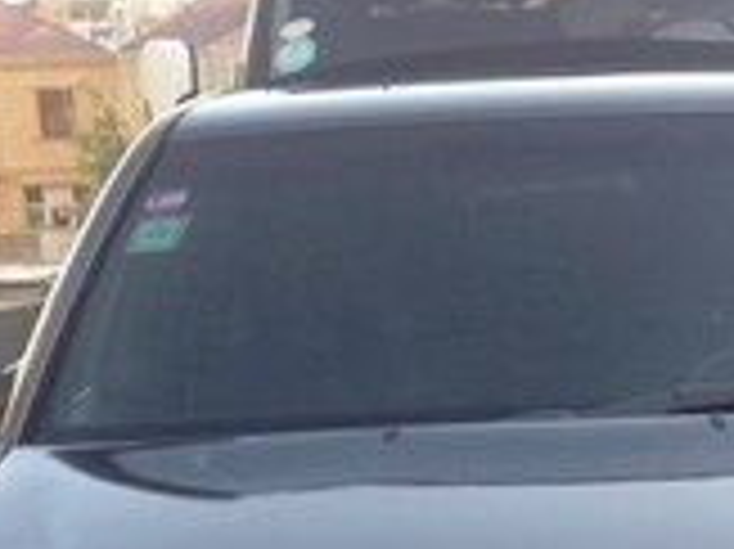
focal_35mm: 134
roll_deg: +3.8
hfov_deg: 14.6
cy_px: 920
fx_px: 2839
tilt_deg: -14.7
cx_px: 603
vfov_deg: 10.5
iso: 50
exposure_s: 1/139
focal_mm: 4.12
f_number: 2.4
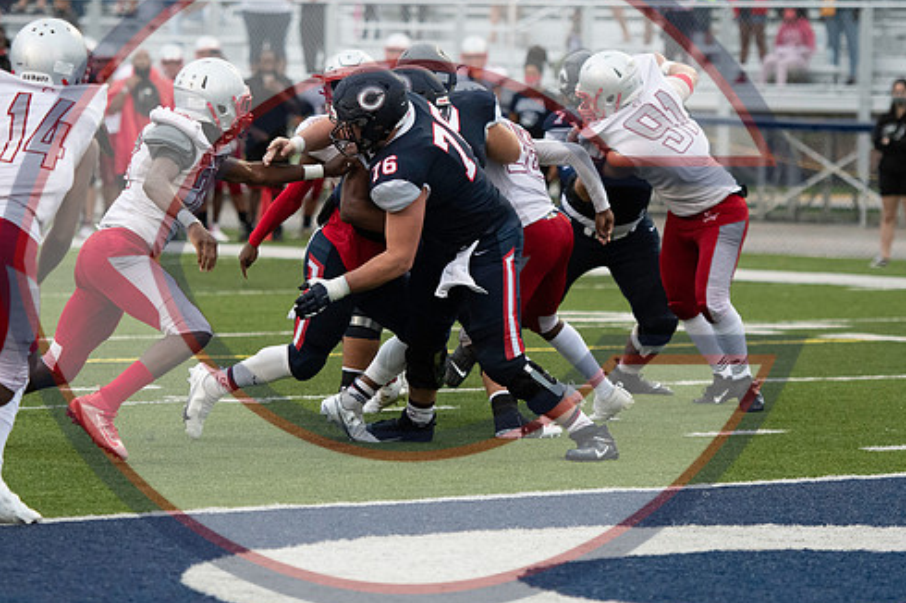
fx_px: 5809
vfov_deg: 5.9
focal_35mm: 231
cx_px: 401
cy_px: 260
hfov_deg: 8.9
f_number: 2.8
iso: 3600
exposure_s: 1/2000
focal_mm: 130
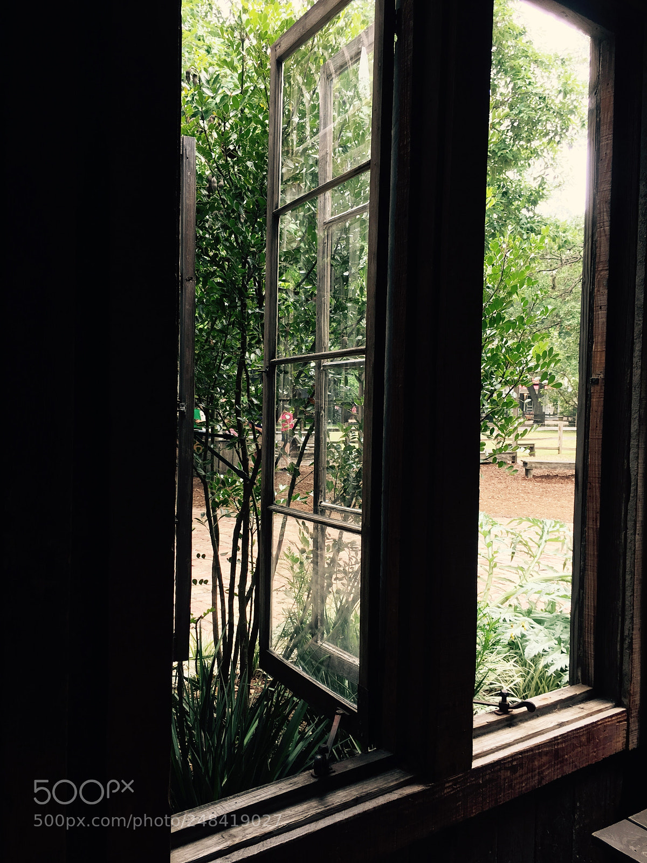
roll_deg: -1.3
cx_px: 324
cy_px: 432
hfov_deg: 48.2
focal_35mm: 29
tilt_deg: -2.2
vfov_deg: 61.7
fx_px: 723
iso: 40
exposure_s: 1/120
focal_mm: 4.15
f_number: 2.2
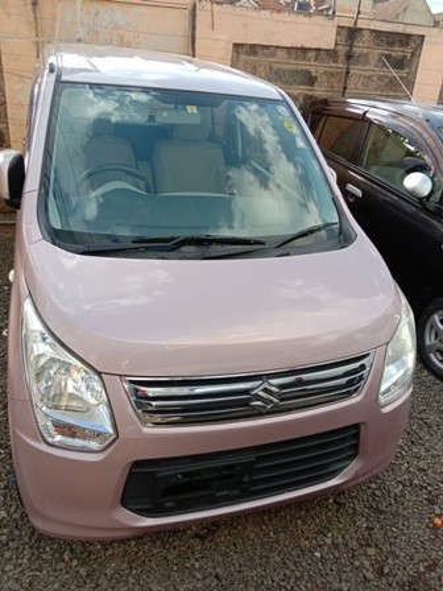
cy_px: 296
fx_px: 444
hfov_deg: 53.1
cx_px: 222
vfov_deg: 67.3
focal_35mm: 26
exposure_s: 1/209
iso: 100
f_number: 2.2
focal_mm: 3.65
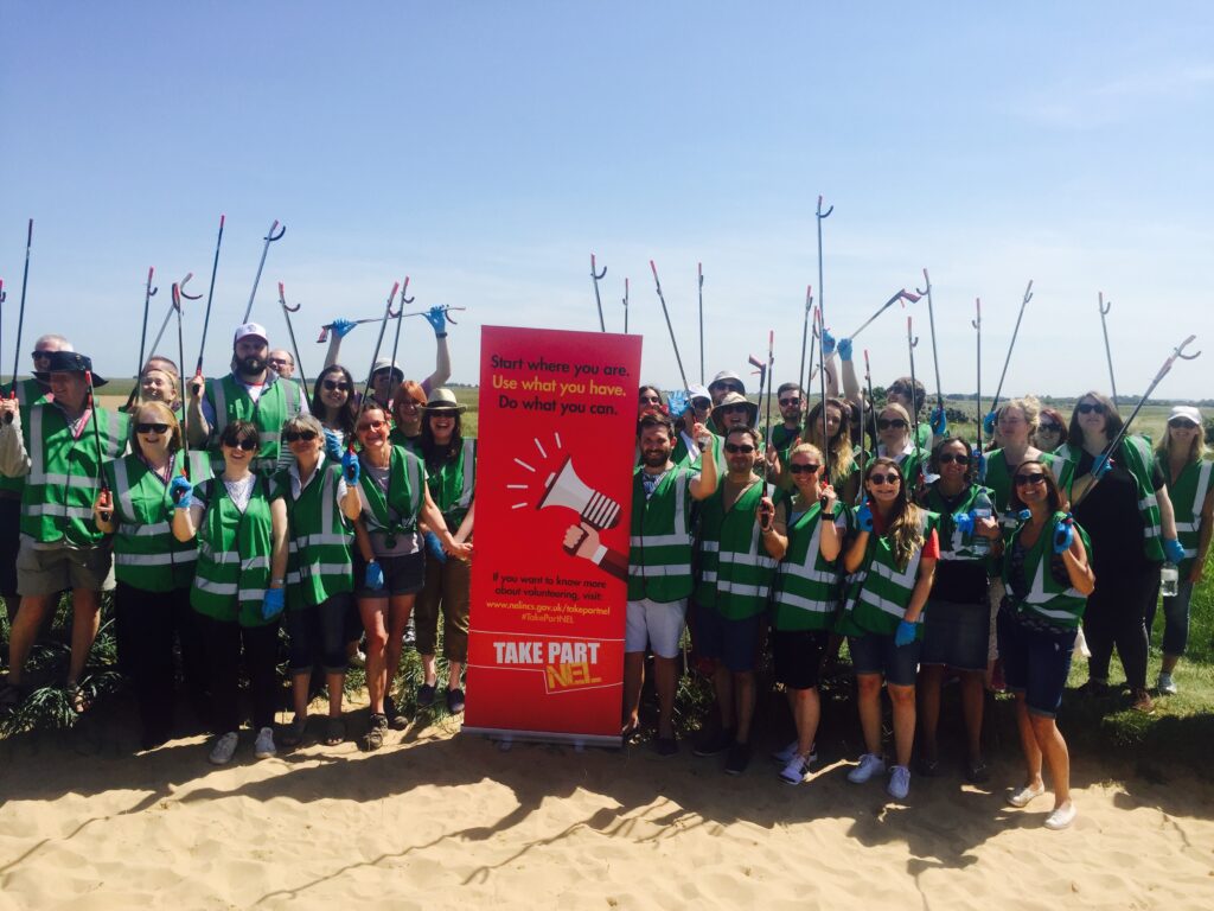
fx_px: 1017
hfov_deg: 61.7
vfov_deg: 48.2
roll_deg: -2.3
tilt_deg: -4.2
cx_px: 607
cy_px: 456
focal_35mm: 29
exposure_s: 1/2198
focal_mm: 4.15
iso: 32
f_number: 2.2
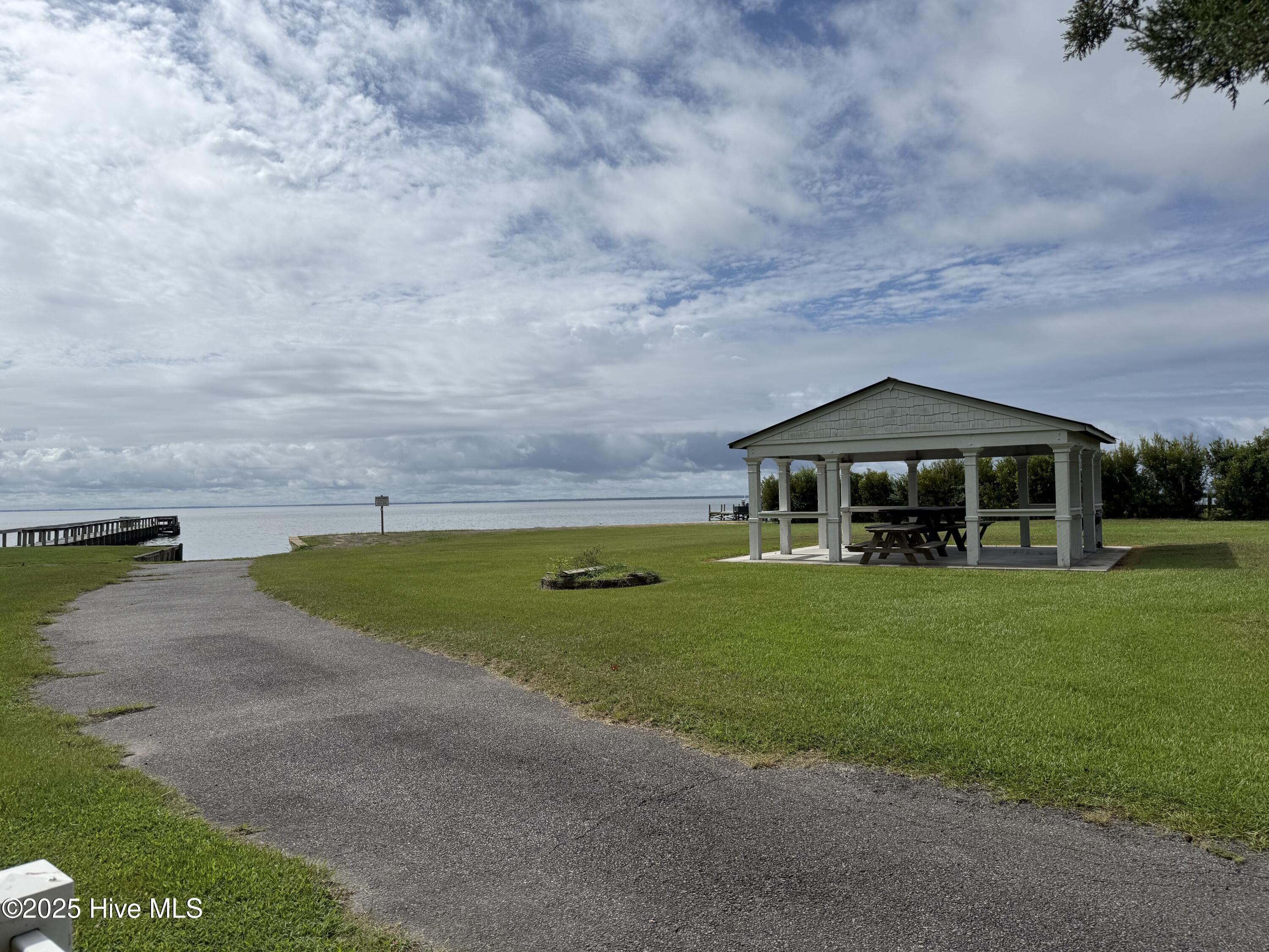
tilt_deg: +2.2
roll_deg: +0.5
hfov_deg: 71.6
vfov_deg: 56.8
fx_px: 880
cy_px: 476
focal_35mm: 24
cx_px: 634
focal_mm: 6.76
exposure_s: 1/14286
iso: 64
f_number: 1.78
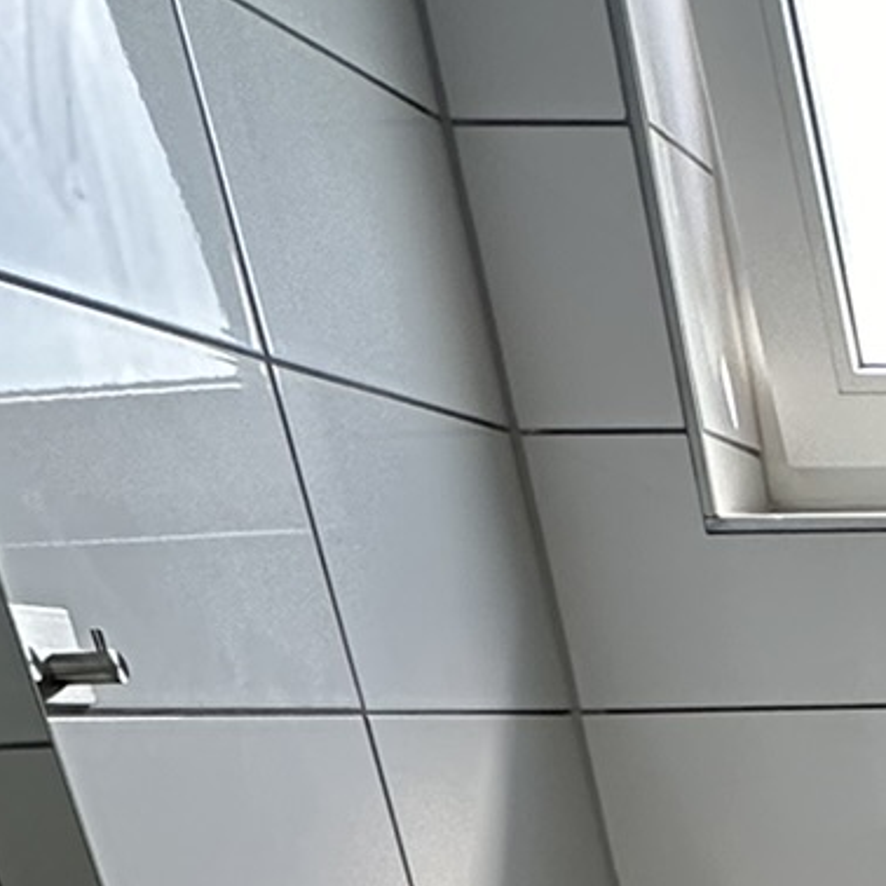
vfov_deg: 19.9
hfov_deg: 19.0
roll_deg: +0.6
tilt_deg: -23.0
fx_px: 1940
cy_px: 1526
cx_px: 1641
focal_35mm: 67
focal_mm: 2.22
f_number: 2.2
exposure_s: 1/99
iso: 125
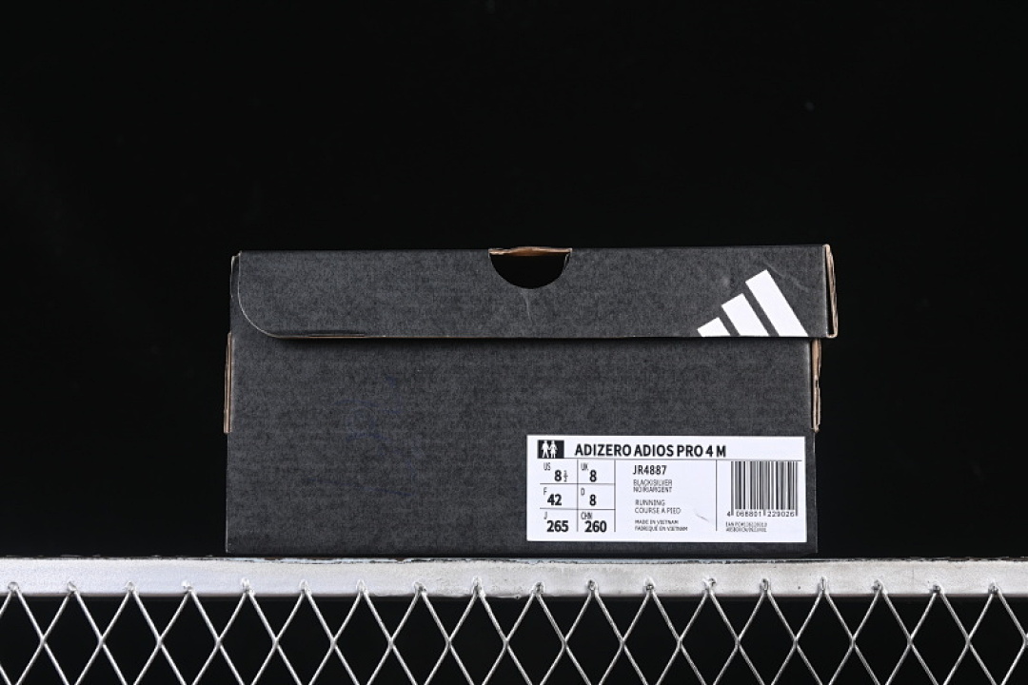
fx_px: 2141
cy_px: 342
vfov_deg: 18.2
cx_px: 514
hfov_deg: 27.0
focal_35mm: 75
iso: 160
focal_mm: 50
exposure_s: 1/50
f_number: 6.3
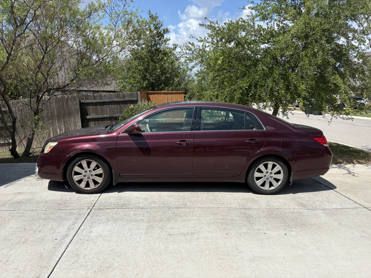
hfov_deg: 67.3
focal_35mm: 26
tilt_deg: -9.2
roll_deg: +1.1
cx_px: 186
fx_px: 279
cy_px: 139
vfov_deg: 53.1
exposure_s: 1/4608
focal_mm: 5.96
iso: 50
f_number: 1.6
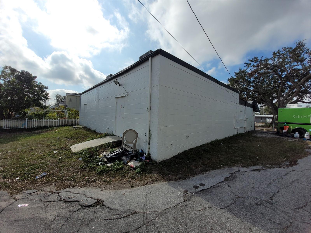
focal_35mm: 13
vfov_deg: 89.9
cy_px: 116
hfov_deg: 106.2
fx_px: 117
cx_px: 156
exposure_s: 1/3697
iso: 40
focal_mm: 1.74
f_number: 2.2
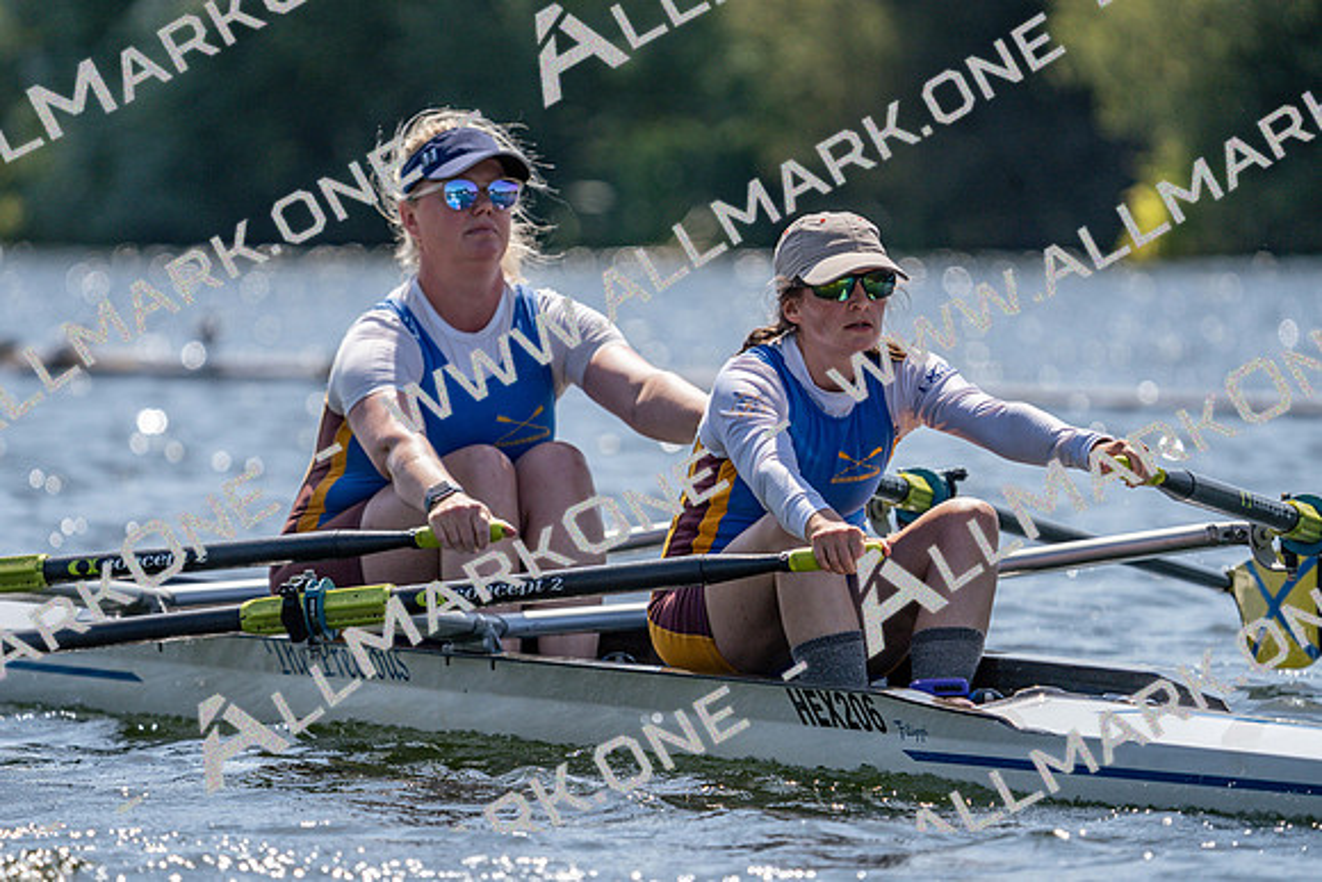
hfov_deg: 5.4
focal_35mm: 379
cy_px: 441
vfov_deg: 3.6
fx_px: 13920
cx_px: 661
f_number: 6.3
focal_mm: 379
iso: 250
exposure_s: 1/2000
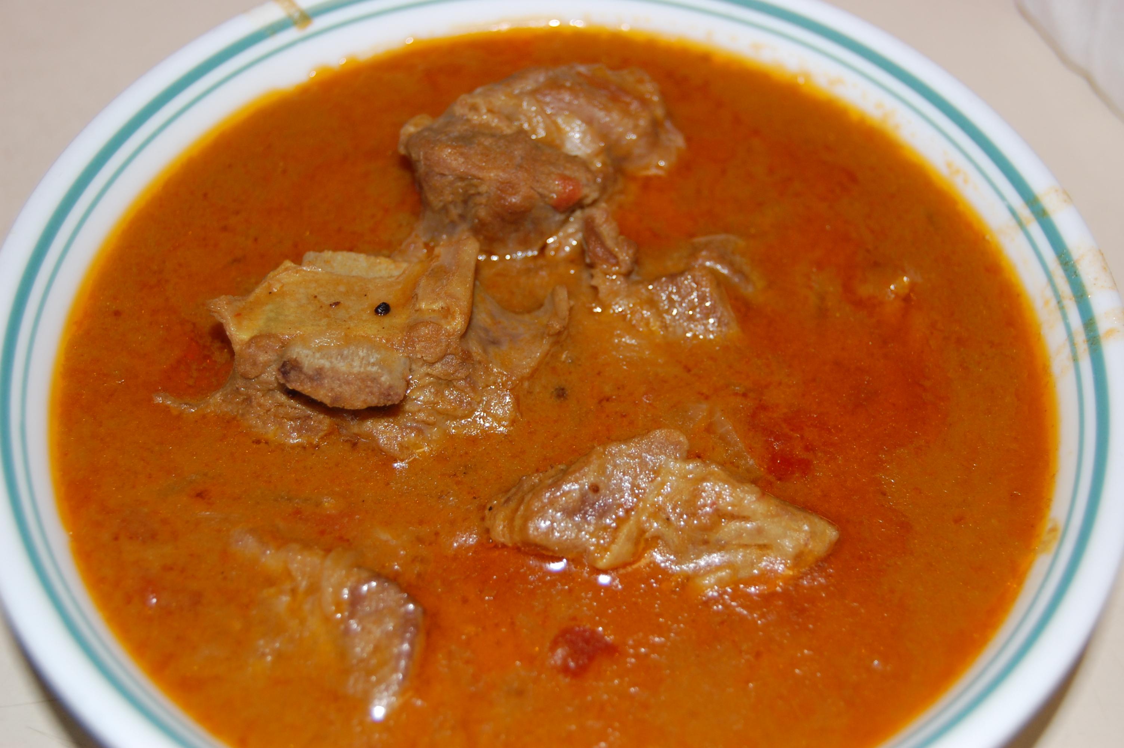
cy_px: 374
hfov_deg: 33.4
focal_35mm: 60
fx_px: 1872
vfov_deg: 22.6
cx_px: 562
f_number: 5
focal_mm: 40
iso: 400
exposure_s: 1/60
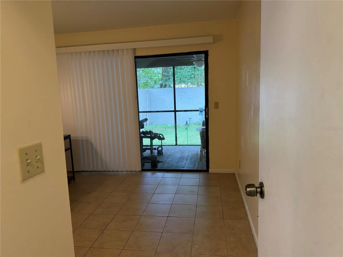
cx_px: 172
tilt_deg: -7.1
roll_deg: +2.8
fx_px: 238
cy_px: 128
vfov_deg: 56.8
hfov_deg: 71.6
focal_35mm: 24
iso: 160
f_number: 1.78
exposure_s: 1/60
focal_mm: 6.76
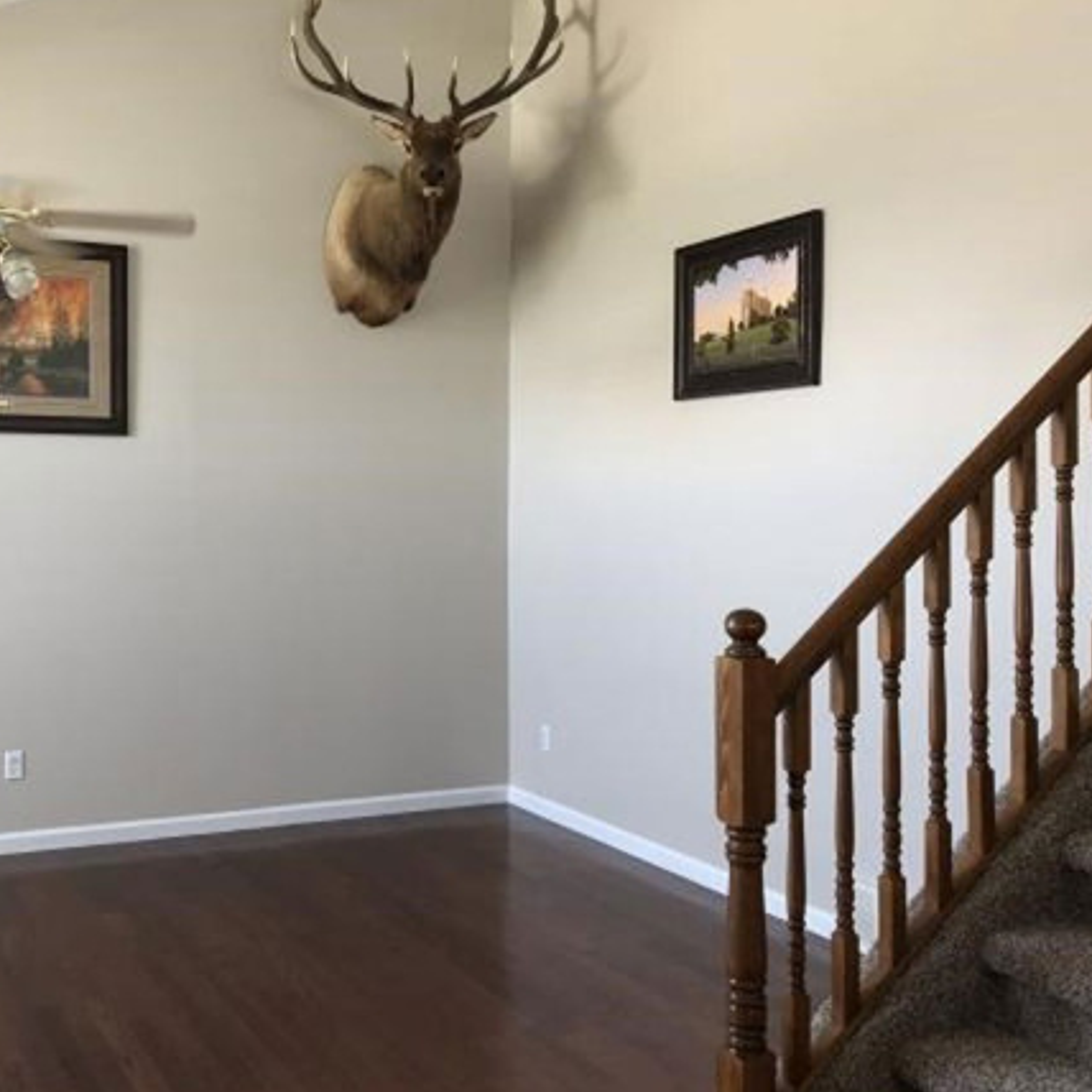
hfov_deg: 44.5
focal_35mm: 37
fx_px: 1321
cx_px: 403
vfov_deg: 44.9
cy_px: 546
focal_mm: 3.99
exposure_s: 1/24
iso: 40
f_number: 1.8
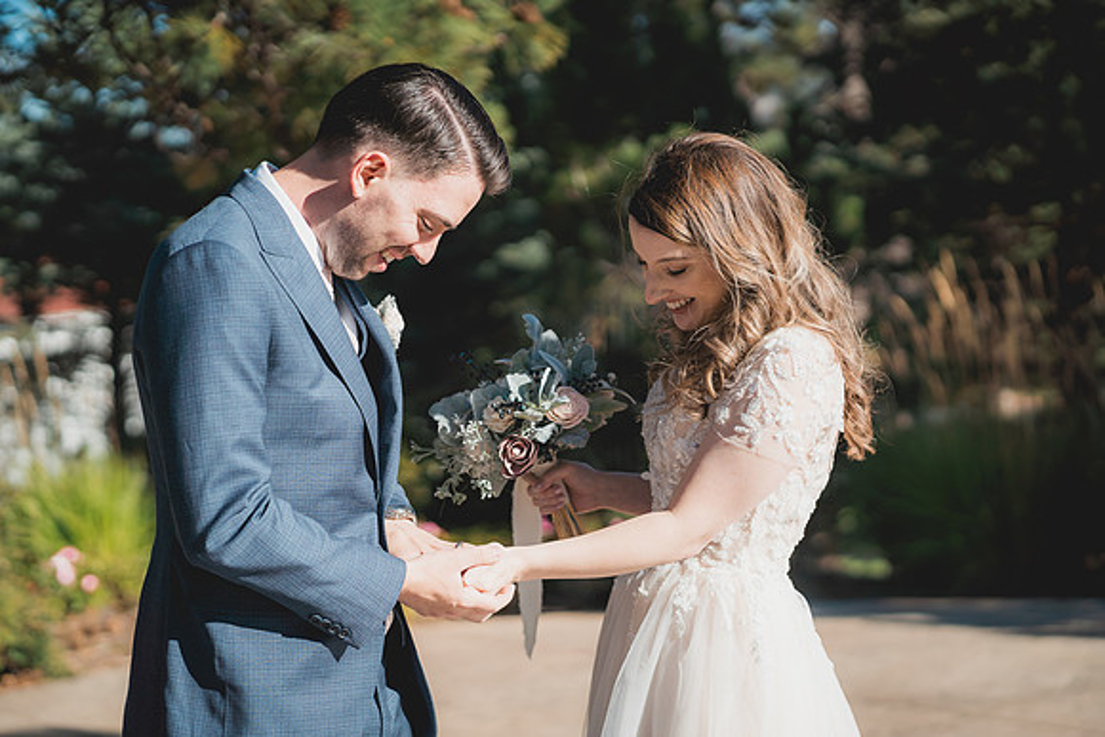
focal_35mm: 87
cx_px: 552
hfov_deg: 23.5
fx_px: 2658
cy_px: 368
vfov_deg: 15.8
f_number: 3.2
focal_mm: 85
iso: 200
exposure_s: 1/5000
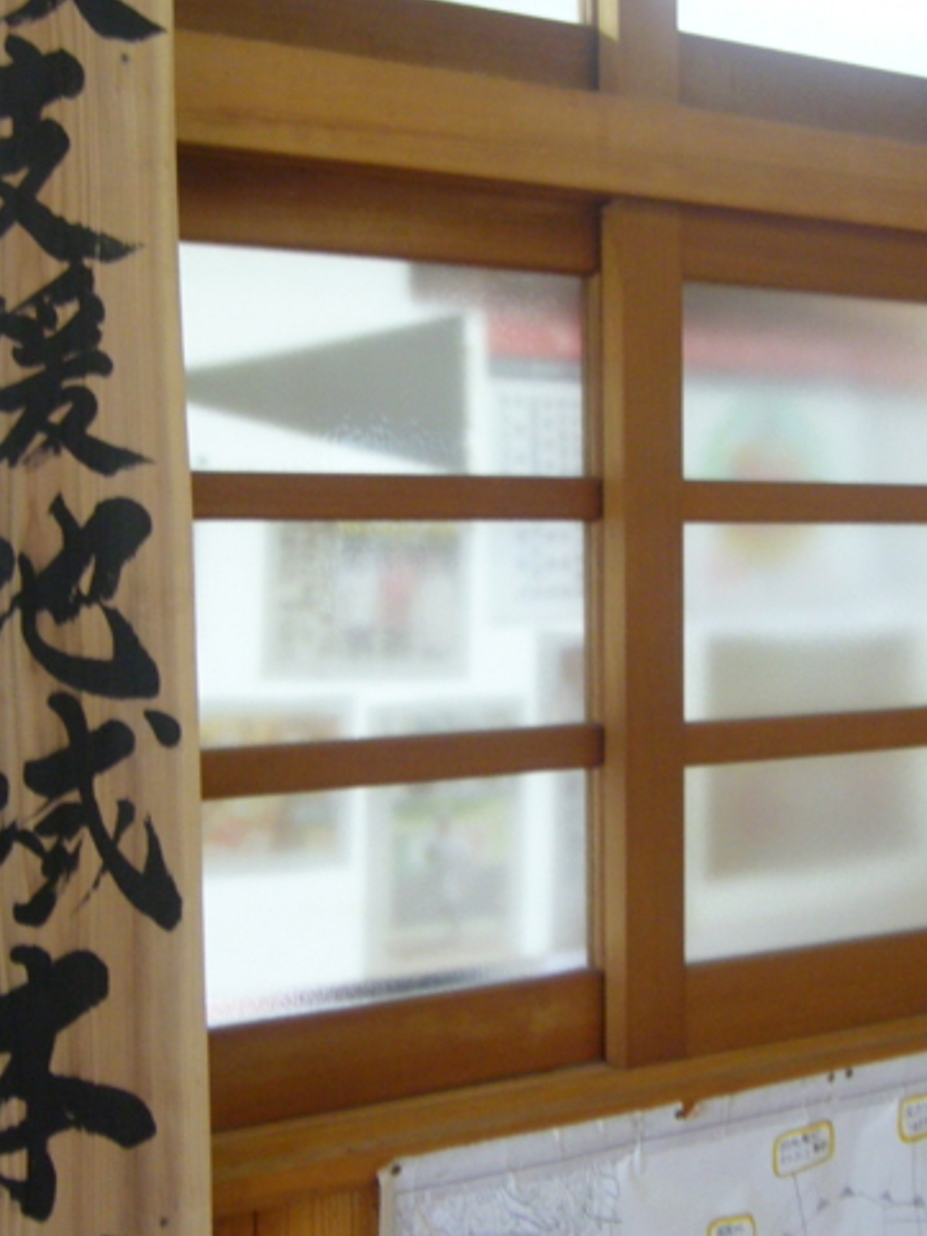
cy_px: 537
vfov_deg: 33.2
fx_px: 2072
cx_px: 507
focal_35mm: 58
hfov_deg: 25.2
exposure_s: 1/13
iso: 160
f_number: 2.8
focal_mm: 5.8
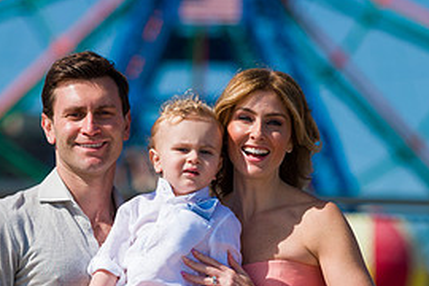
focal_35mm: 290
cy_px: 238
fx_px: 3456
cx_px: 157
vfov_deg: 4.7
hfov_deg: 7.1
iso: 200
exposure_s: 1/6400
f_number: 3.2
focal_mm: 135
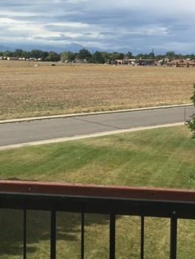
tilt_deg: -3.3
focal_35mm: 52
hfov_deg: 27.5
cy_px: 84
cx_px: 37
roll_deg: -2.2
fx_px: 390
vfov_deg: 36.4
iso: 32
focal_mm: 4.15
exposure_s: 1/2326
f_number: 2.2
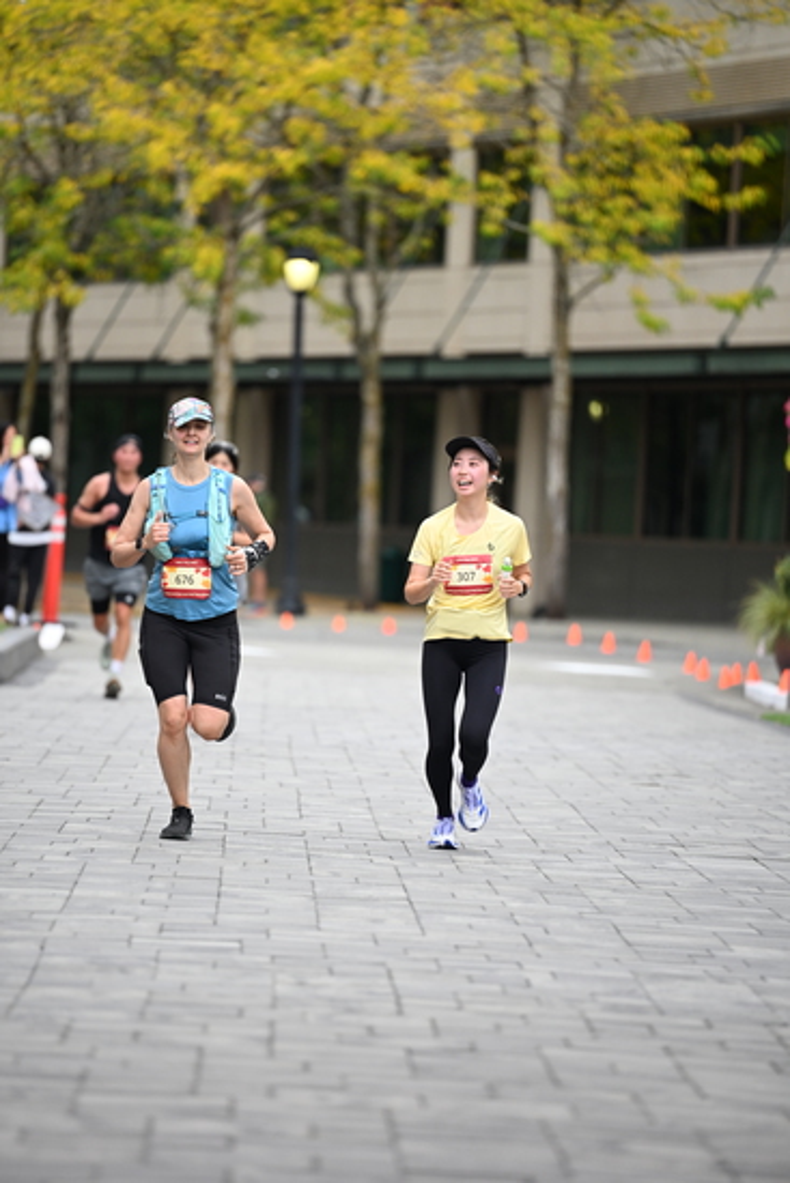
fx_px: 6085
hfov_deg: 7.4
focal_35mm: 185
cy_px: 592
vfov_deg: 11.1
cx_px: 395
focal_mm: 185
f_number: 2.8
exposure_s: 1/2000
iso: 640
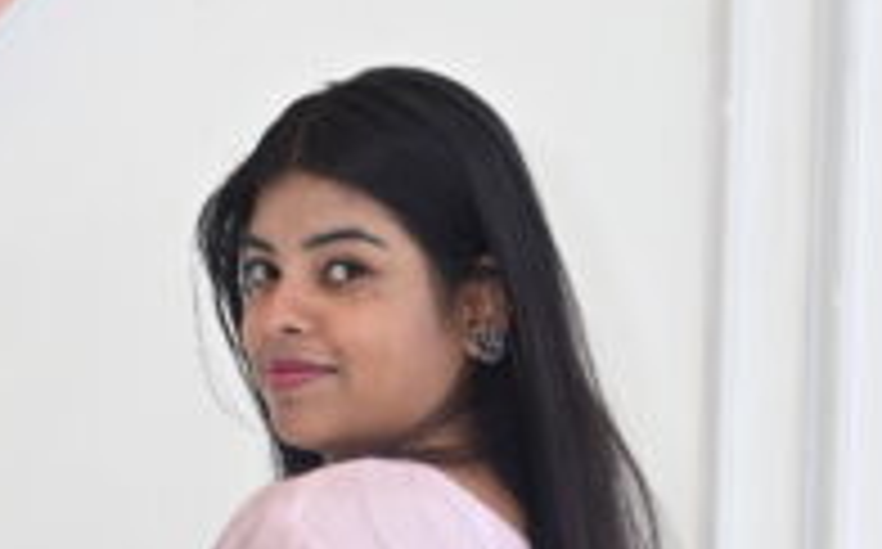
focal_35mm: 164
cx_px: 140
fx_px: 3938
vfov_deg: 7.7
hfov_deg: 12.7
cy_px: 997
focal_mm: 35
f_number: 5
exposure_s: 1/125
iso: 250
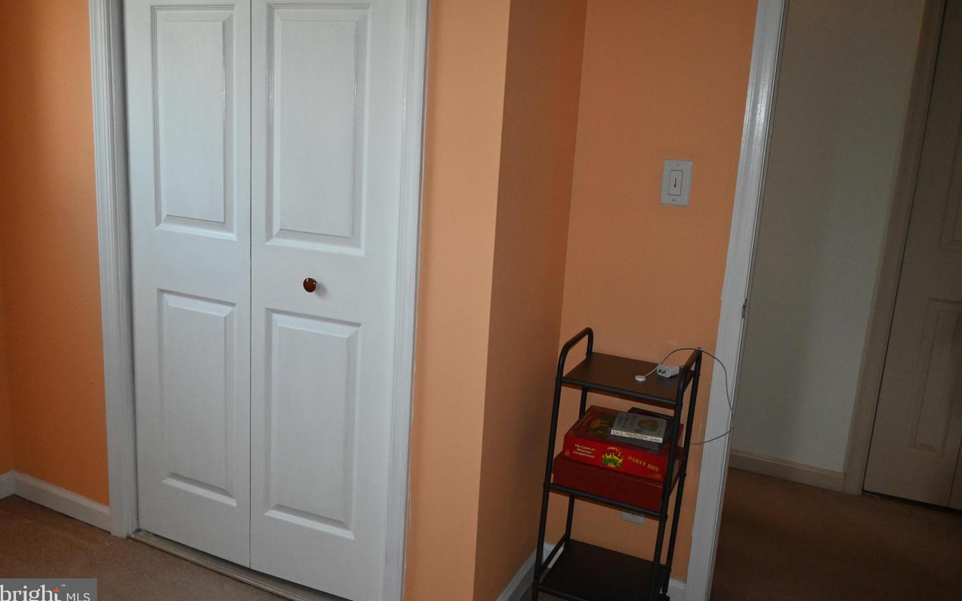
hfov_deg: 62.5
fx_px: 793
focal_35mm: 30
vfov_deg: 41.5
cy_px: 288
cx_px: 479
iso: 2200
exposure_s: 1/60
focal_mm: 19.5
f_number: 3.8
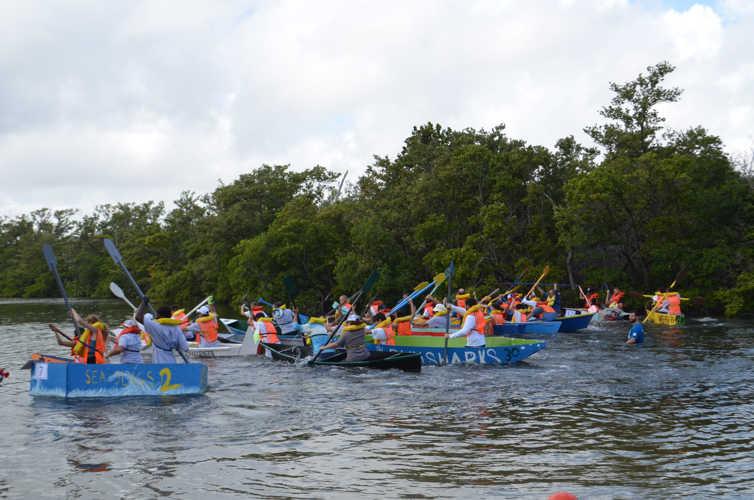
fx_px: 909
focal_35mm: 44
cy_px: 250
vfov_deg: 30.7
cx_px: 377
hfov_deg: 45.0
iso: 160
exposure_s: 1/250
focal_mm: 29
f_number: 8
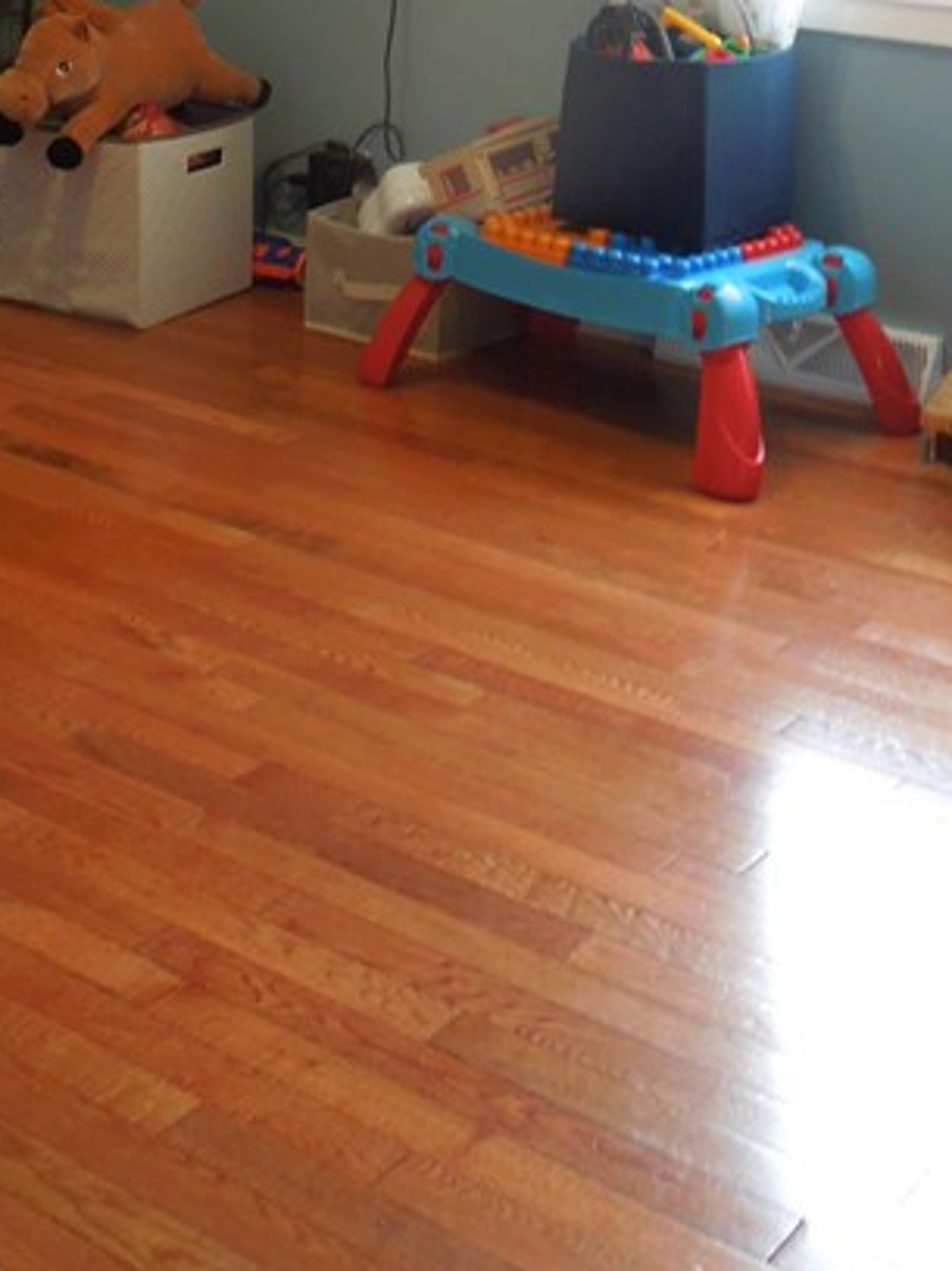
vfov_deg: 29.9
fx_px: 2165
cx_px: 281
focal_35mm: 59
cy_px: -75
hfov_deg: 24.6
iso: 220
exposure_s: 1/30
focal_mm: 4.5
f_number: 3.3
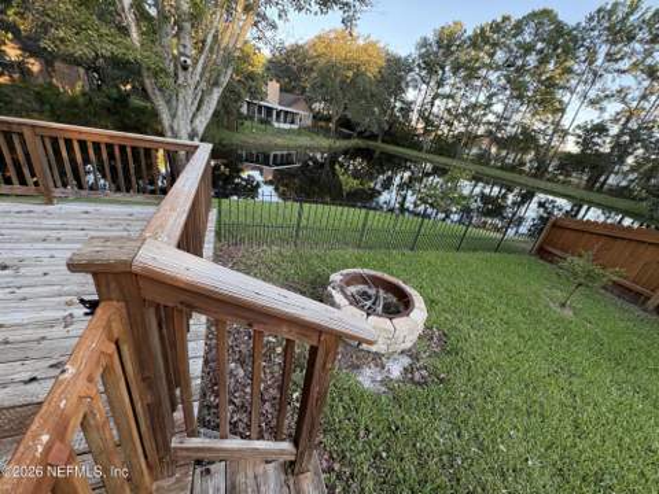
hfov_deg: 102.1
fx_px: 267
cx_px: 330
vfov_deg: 85.7
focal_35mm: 14
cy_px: 247
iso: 100
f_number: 2.2
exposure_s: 1/99
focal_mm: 2.22
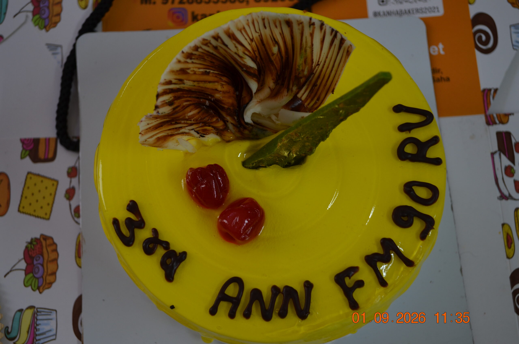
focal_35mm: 51
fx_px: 734
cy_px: 172
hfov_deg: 39.0
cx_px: 260
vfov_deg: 26.4
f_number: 5
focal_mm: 34
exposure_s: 1/60
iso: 400
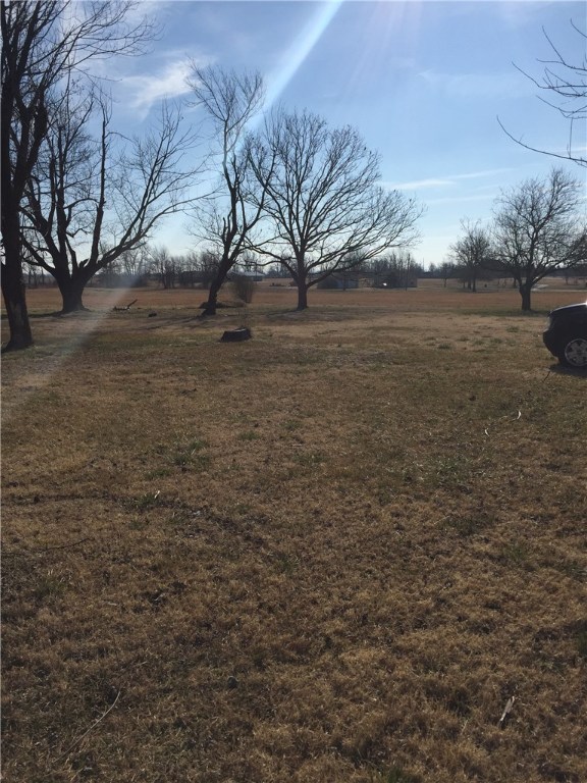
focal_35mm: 29
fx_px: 656
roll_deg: -0.5
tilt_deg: -10.8
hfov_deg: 48.2
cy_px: 392
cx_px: 294
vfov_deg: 61.7
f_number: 2.2
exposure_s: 1/6623
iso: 32
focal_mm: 4.15
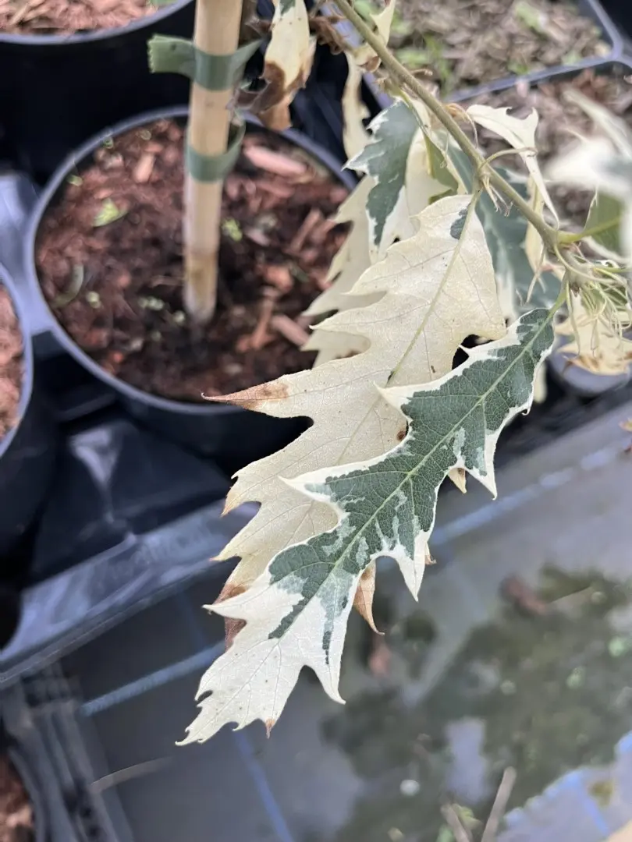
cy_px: 421
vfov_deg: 67.3
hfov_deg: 53.1
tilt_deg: -68.6
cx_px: 316
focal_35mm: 26
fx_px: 633
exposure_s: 1/89
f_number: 1.6
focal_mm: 5.1
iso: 125
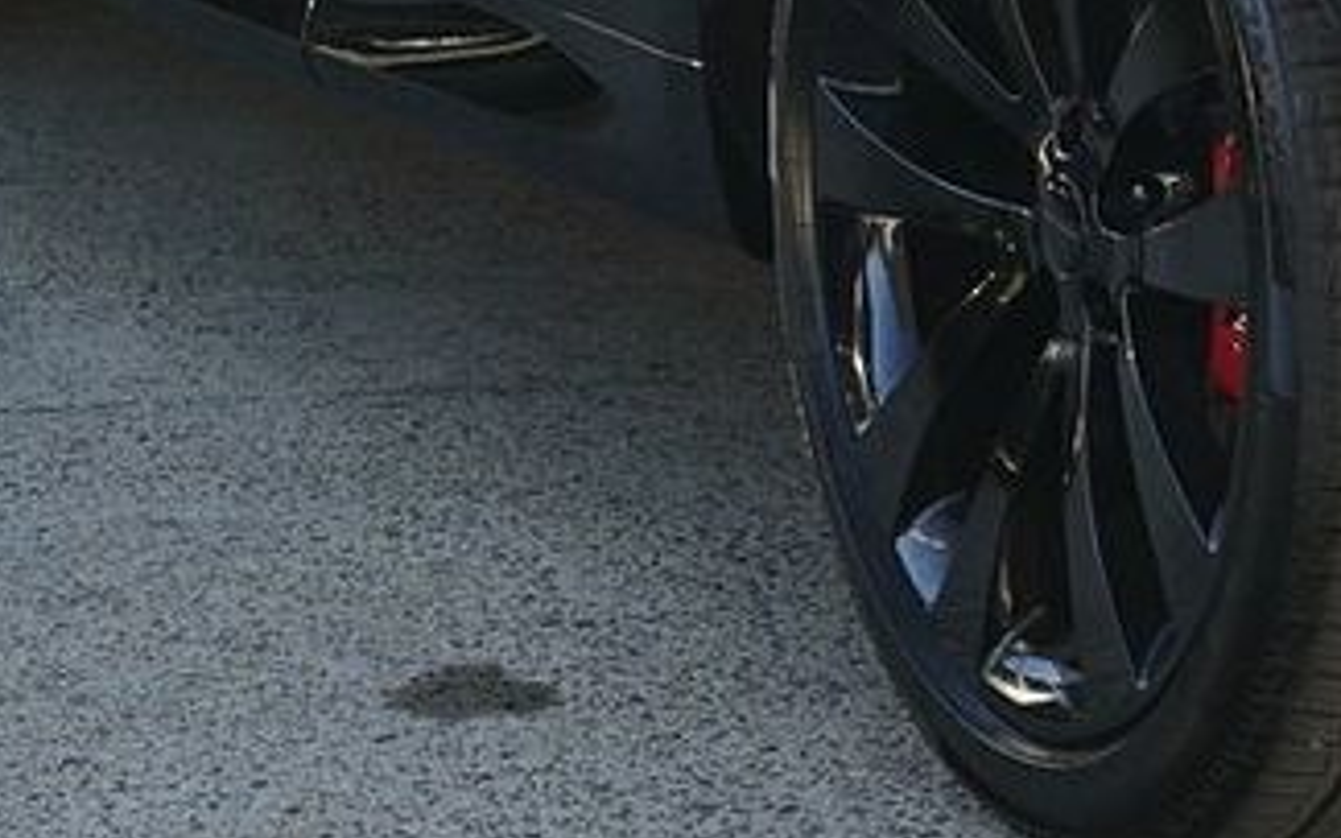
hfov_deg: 11.7
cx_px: 1787
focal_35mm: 173
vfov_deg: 7.4
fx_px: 6321
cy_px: -599
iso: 1000
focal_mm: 46
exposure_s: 1/160
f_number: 7.1
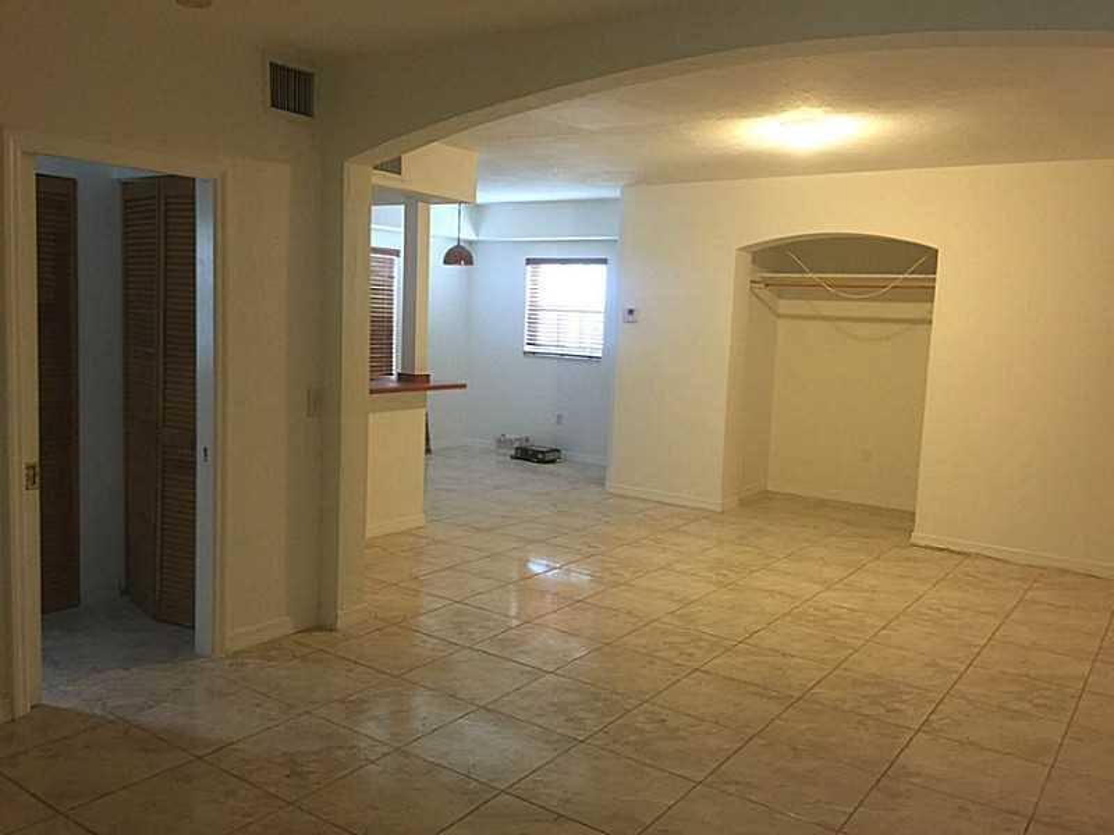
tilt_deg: -5.0
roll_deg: -3.0
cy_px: 418
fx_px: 933
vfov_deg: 48.2
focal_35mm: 29
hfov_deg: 61.7
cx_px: 557
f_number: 2.2
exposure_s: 1/10
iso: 125
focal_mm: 4.15
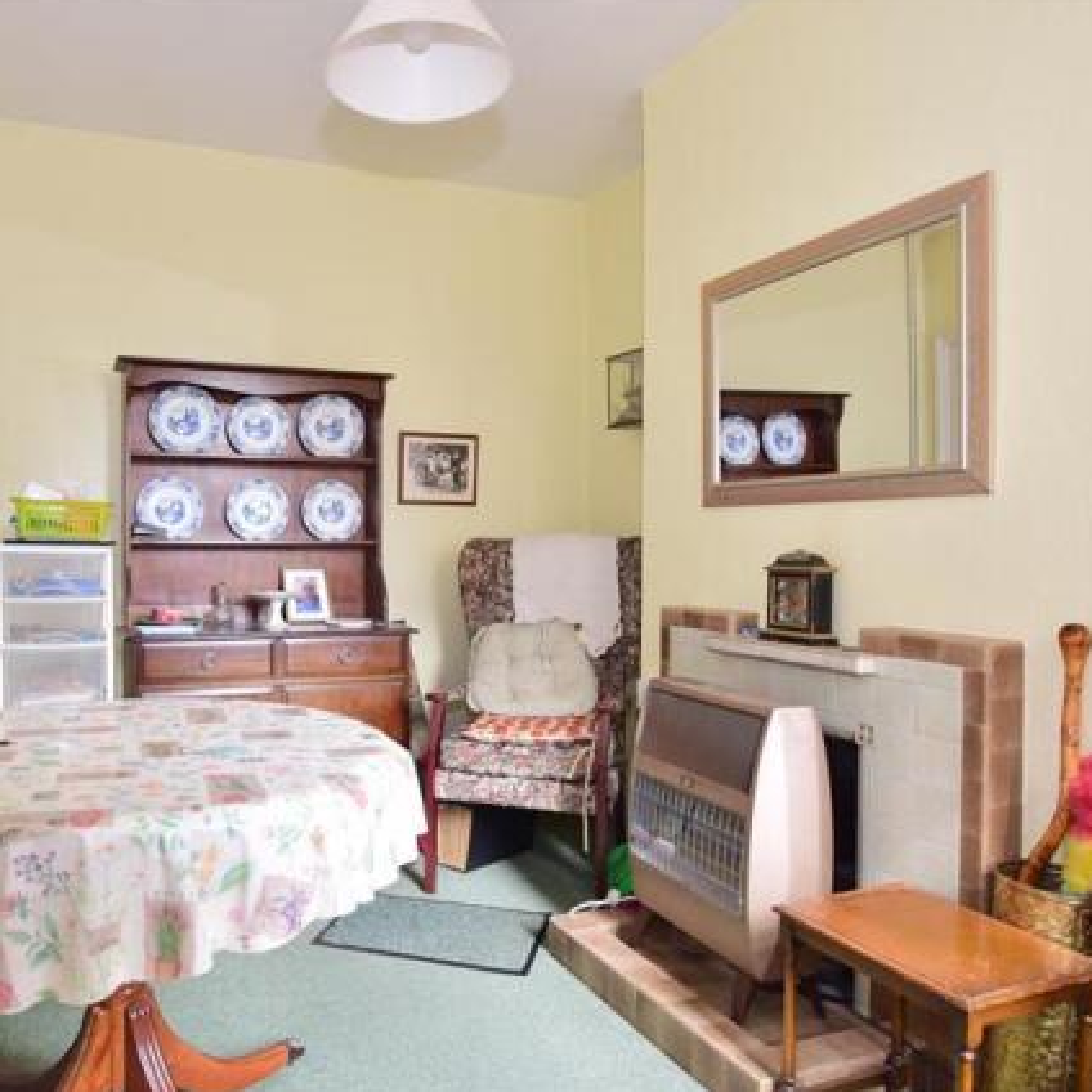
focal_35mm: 26
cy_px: 547
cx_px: 389
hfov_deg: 60.5
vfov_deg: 61.6
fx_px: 916
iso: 400
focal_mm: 13
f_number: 5.6
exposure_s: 1/25
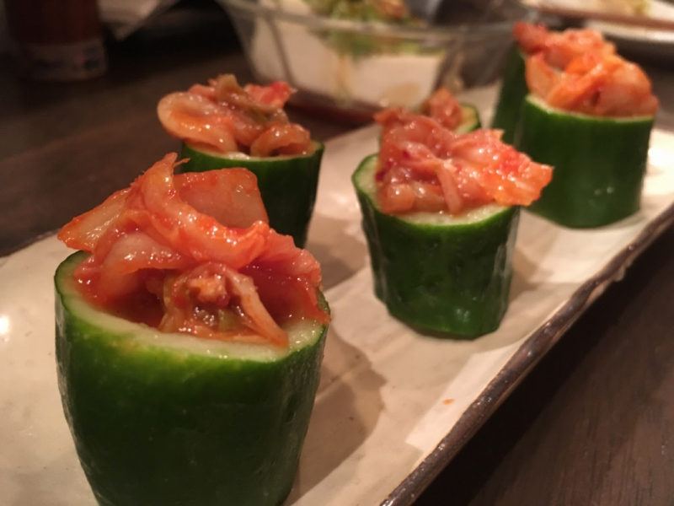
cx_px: 337
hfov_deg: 61.7
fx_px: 565
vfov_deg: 48.2
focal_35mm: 29
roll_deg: -4.5
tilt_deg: -32.9
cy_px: 253
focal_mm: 4.15
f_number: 2.2
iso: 400
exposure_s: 1/15
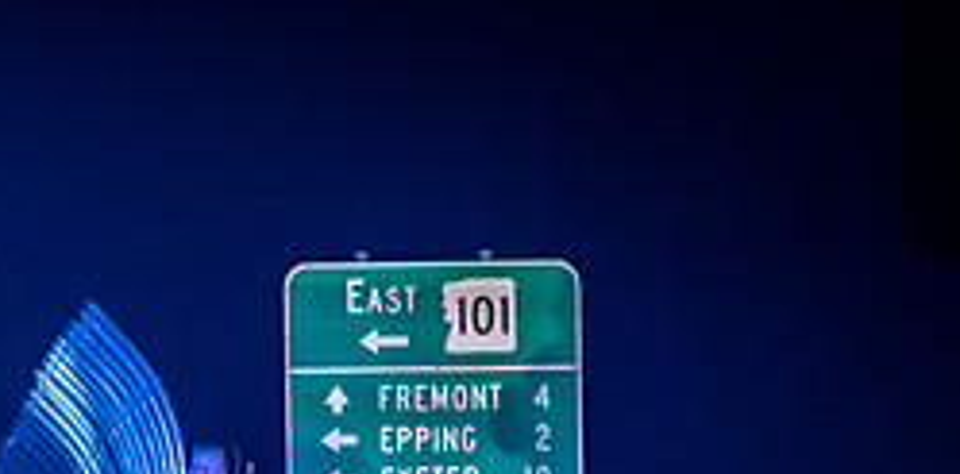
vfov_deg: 1.4
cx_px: -121
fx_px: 19153
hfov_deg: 2.9
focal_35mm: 774
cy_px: 613
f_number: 5.6
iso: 2000
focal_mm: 190
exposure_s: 1/15
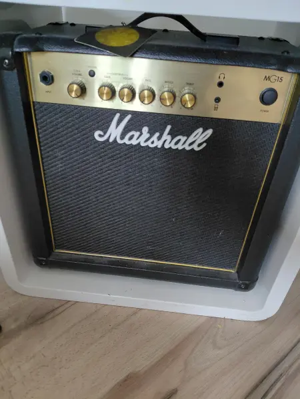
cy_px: 200
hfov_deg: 54.9
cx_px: 150
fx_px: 289
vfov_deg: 69.4
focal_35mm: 25
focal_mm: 4.69
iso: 400
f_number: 1.8
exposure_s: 1/24
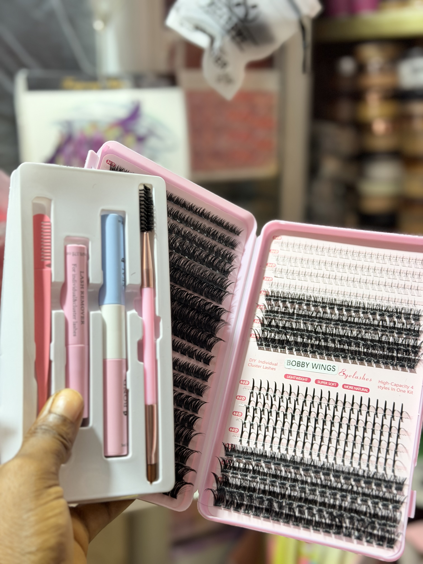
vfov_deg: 39.7
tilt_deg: -13.2
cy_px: 282
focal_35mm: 48
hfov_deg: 30.3
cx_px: 212
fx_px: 782
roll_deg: -0.3
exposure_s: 1/50
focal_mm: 6.76
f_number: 1.78
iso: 160
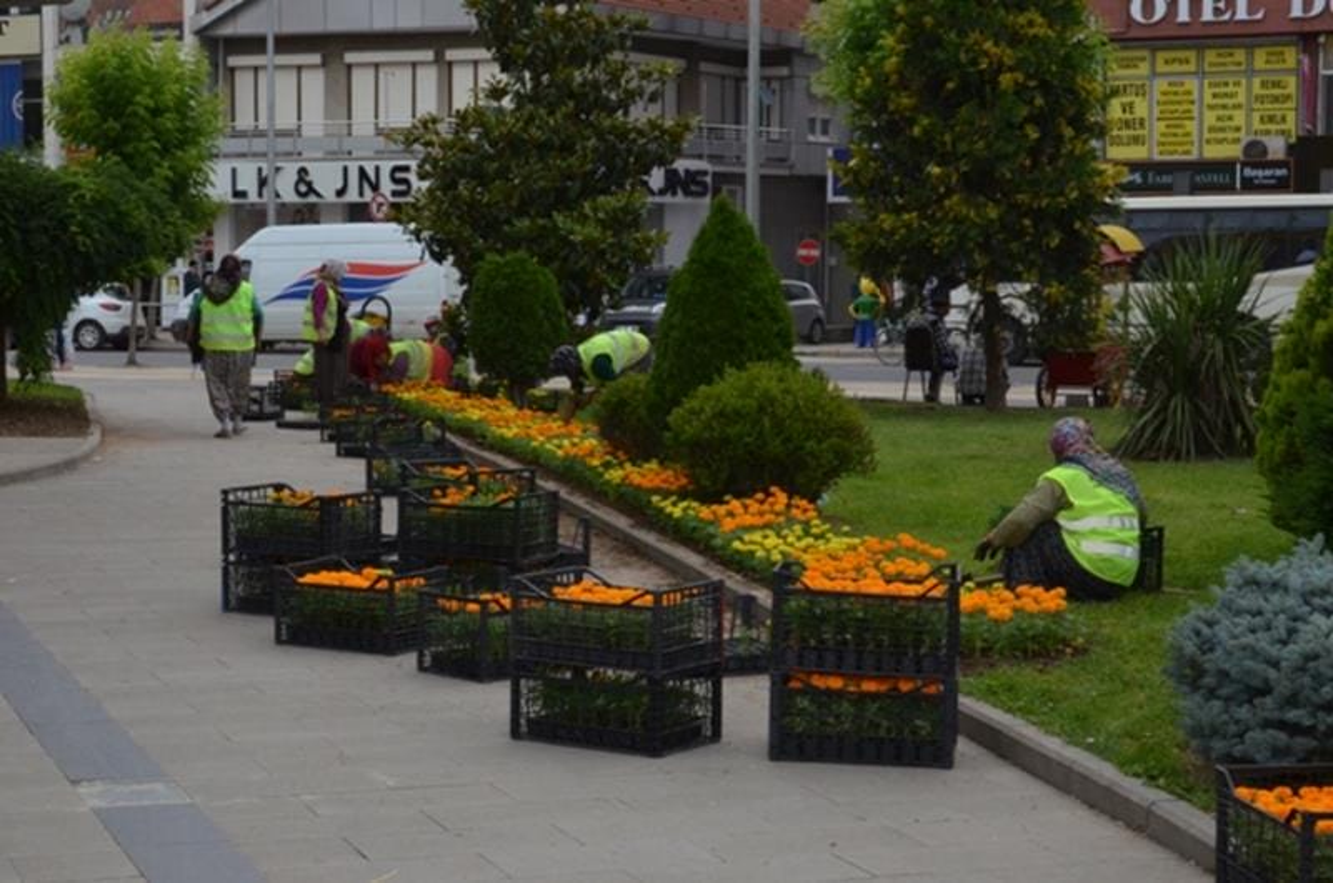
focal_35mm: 72
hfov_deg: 28.1
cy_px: 442
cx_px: 666
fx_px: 2661
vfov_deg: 18.8
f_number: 29
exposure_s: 1/250
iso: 1600
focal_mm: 48
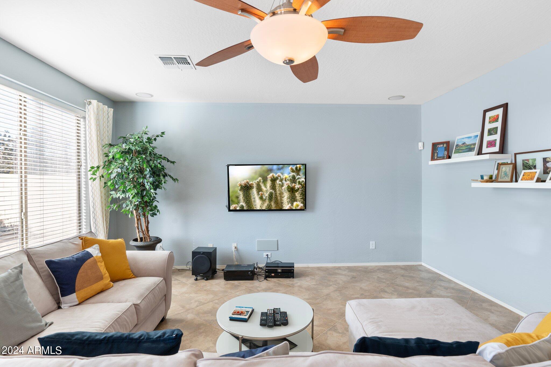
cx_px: 276
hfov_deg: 90.0
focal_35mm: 18
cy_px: 184
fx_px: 275
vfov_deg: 67.4
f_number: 8
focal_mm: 18
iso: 400
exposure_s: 1/2.5
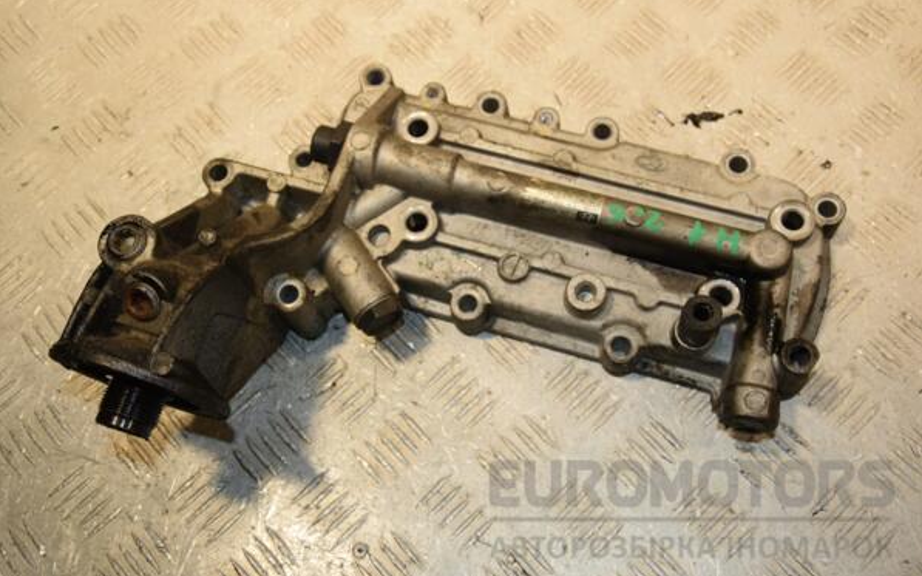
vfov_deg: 29.9
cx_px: 460
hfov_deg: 46.2
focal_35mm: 43
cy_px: 278
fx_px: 1080
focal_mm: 28
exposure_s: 1/200
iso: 800
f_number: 5.6
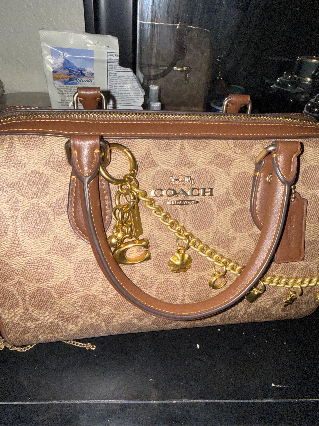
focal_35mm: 25
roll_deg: -6.2
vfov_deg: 69.4
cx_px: 160
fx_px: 307
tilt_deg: -36.0
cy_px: 213
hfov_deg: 54.9
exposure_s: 1/122
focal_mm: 2.22
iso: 80
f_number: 2.2
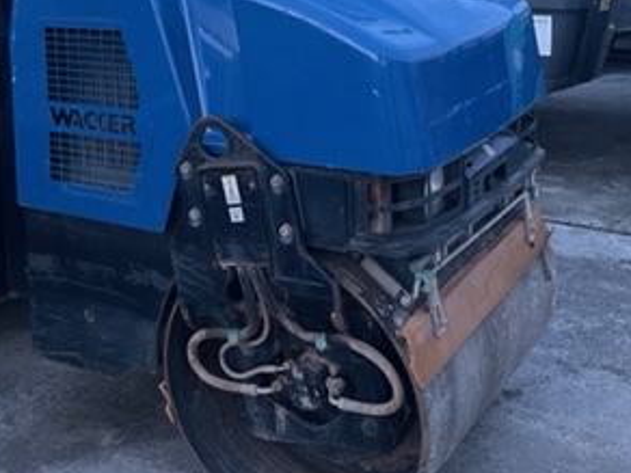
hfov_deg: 33.3
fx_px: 1039
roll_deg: +1.5
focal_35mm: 57
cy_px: 28
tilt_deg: -8.0
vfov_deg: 24.7
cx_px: 188
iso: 500
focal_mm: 5.1
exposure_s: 1/42
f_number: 1.6
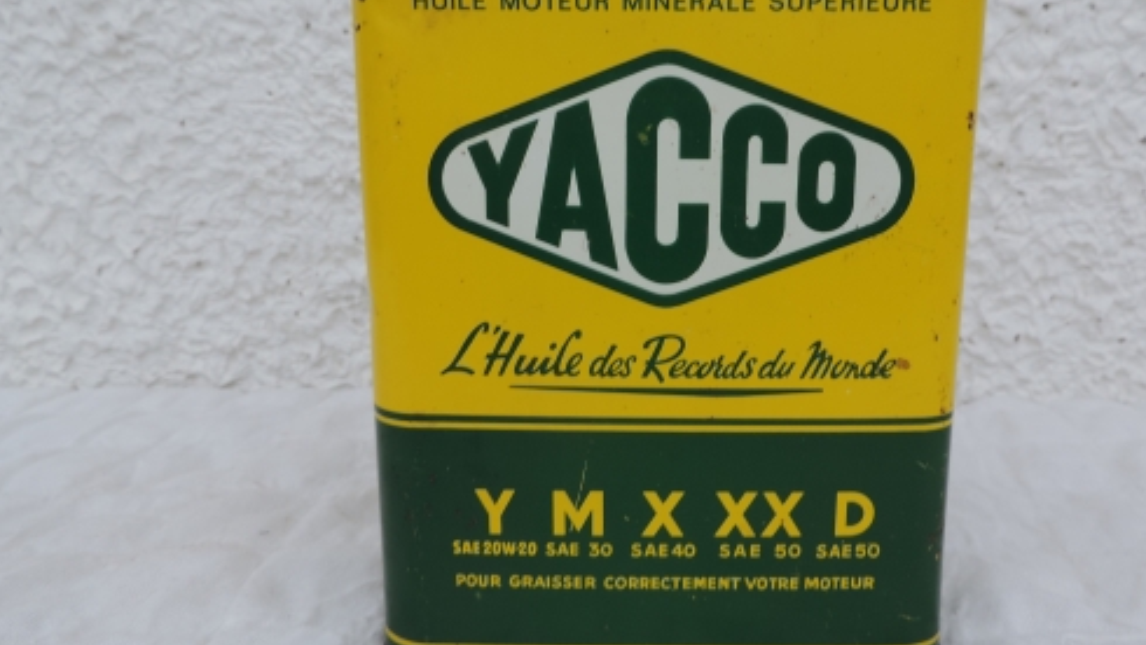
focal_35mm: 32
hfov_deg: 60.8
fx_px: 973
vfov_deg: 36.6
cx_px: 650
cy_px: 264
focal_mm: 4.3
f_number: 3
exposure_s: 1/100
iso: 80
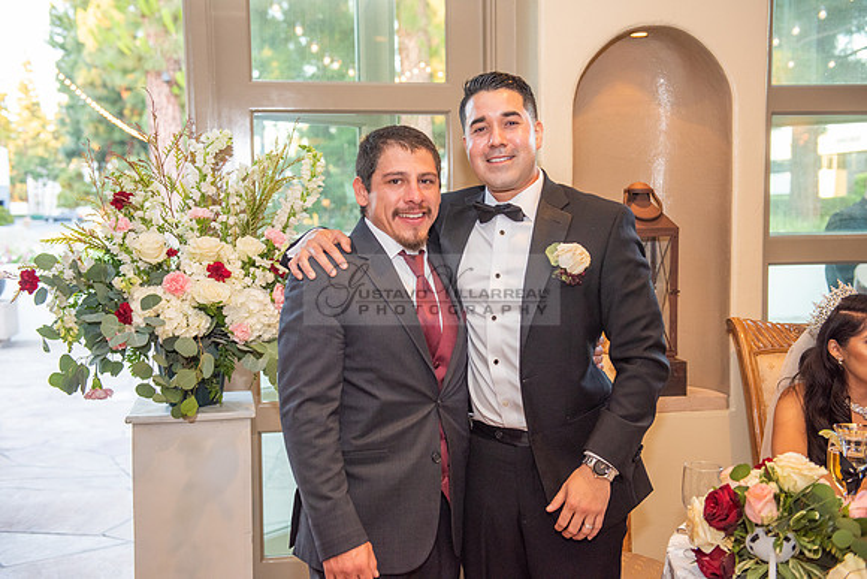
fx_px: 1012
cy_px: 290
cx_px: 434
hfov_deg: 46.4
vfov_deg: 31.9
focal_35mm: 42
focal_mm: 42
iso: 1250
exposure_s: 1/125
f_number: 3.5
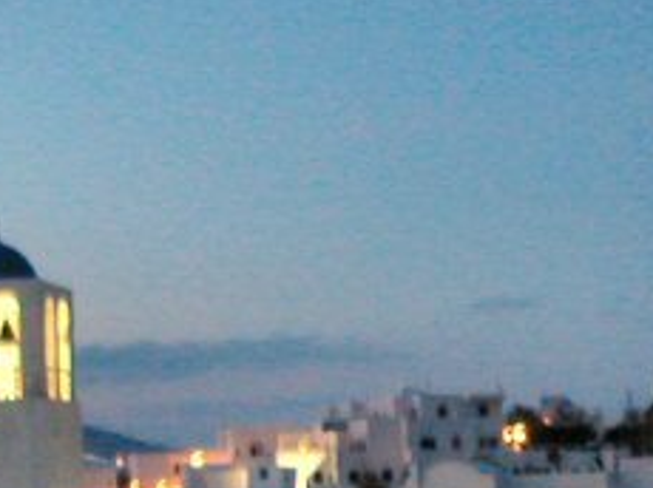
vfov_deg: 13.8
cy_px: 616
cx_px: 707
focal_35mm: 103
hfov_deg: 18.4
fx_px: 1941
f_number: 2.7
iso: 200
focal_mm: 5.6
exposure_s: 1
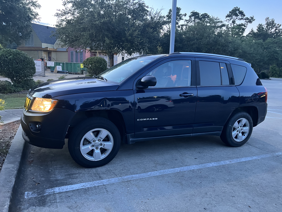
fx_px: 212
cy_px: 106
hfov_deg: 67.3
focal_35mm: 26
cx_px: 141
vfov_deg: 53.1
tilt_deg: -10.3
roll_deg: -3.3
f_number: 1.6
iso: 500
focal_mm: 5.1
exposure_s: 1/40
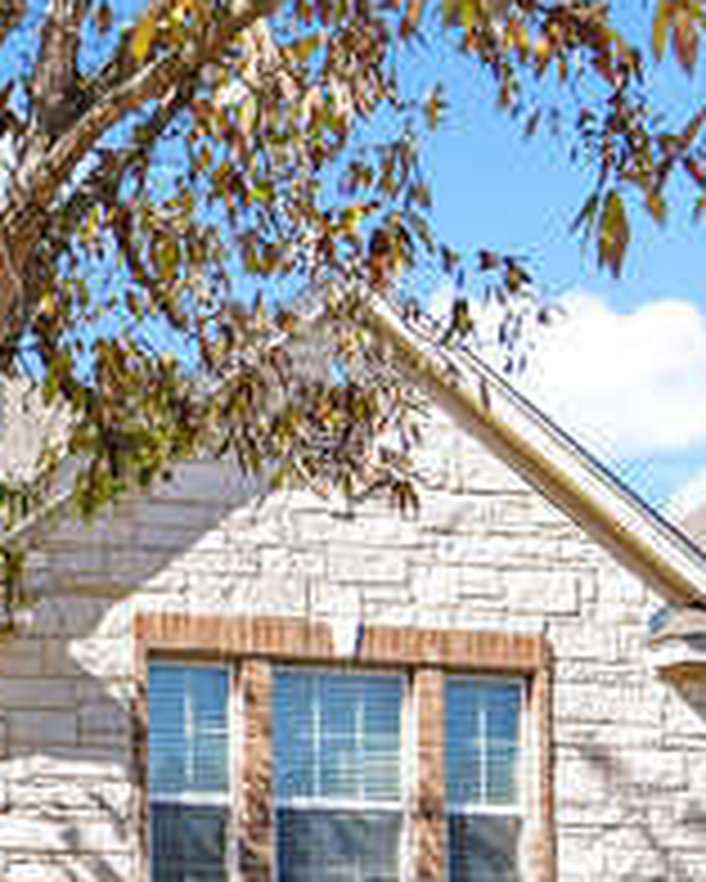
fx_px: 1615
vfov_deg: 30.1
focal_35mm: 62
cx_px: -252
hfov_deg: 21.8
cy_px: 648
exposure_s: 1/250
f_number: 6.3
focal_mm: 11.5
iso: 100
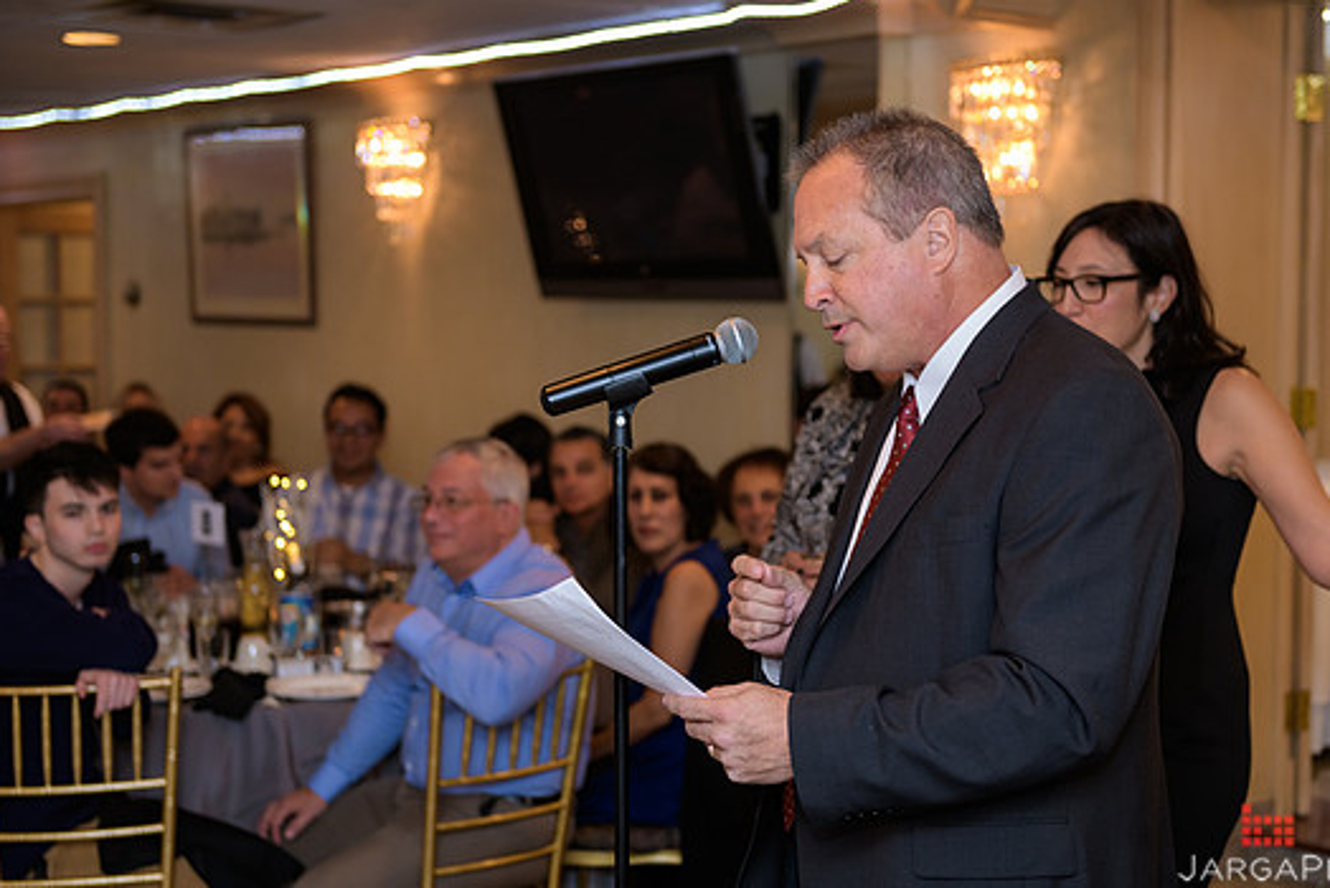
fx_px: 2292
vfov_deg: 21.9
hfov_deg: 32.4
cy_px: 445
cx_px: 685
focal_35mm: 62
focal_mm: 56
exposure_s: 1/125
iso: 800
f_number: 3.2
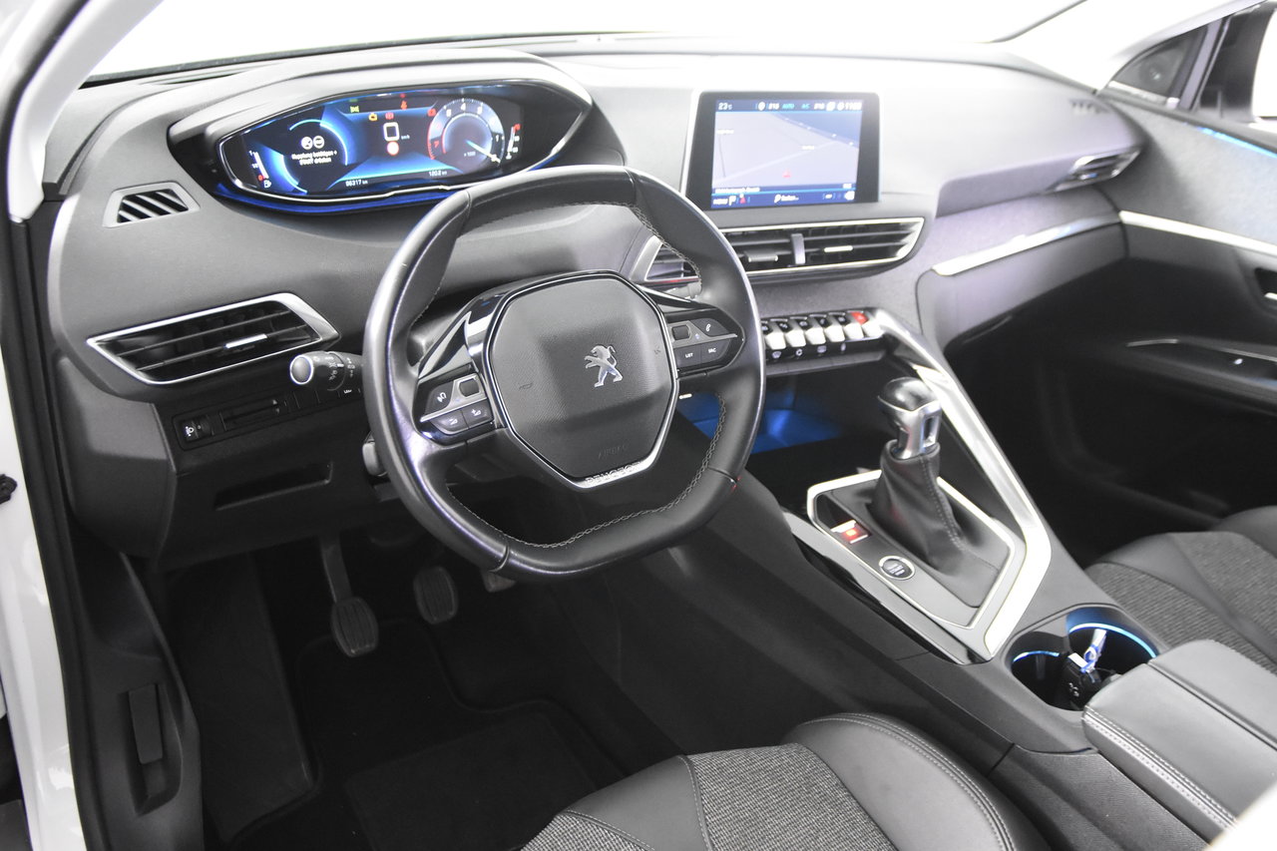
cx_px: 638
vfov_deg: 40.0
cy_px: 426
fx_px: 1170
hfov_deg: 57.2
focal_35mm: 33
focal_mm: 22
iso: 4500
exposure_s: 1/30
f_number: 3
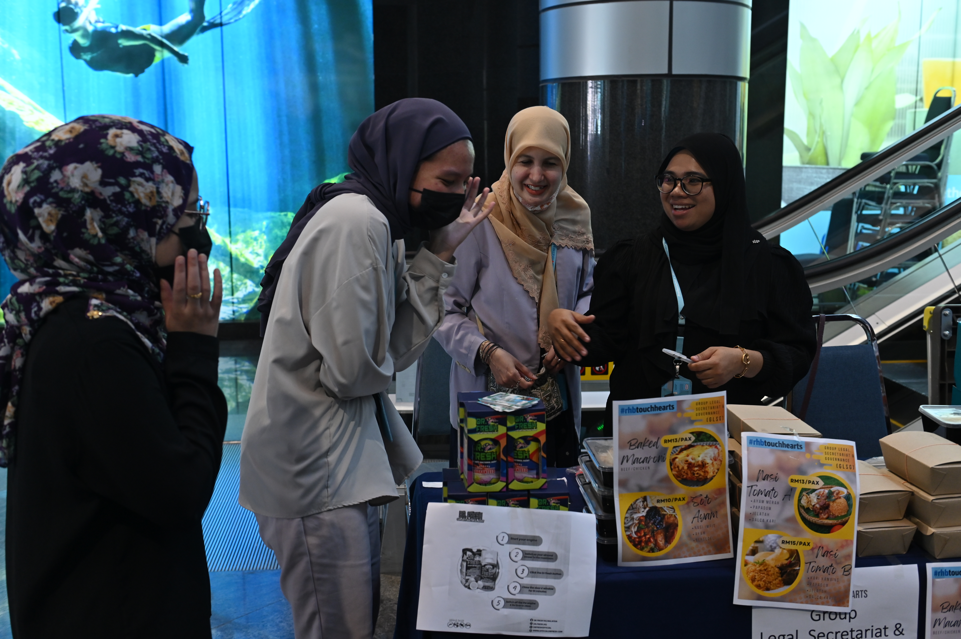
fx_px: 1014
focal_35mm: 38
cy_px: 320
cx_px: 480
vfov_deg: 35.0
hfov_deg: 50.7
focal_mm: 38
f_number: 4
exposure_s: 1/100
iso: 1000
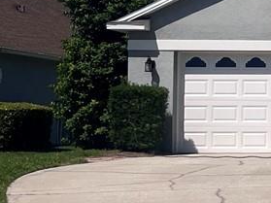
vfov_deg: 10.0
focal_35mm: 149
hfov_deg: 10.8
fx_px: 1166
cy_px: 102
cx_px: 698
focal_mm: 5.1
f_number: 1.6
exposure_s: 1/7353
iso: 50
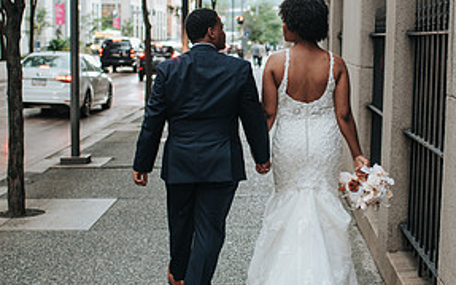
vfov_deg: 17.6
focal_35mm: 74
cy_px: 131
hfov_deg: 27.8
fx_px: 919
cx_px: 267
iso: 360
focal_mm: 35
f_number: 2.8
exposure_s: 1/125
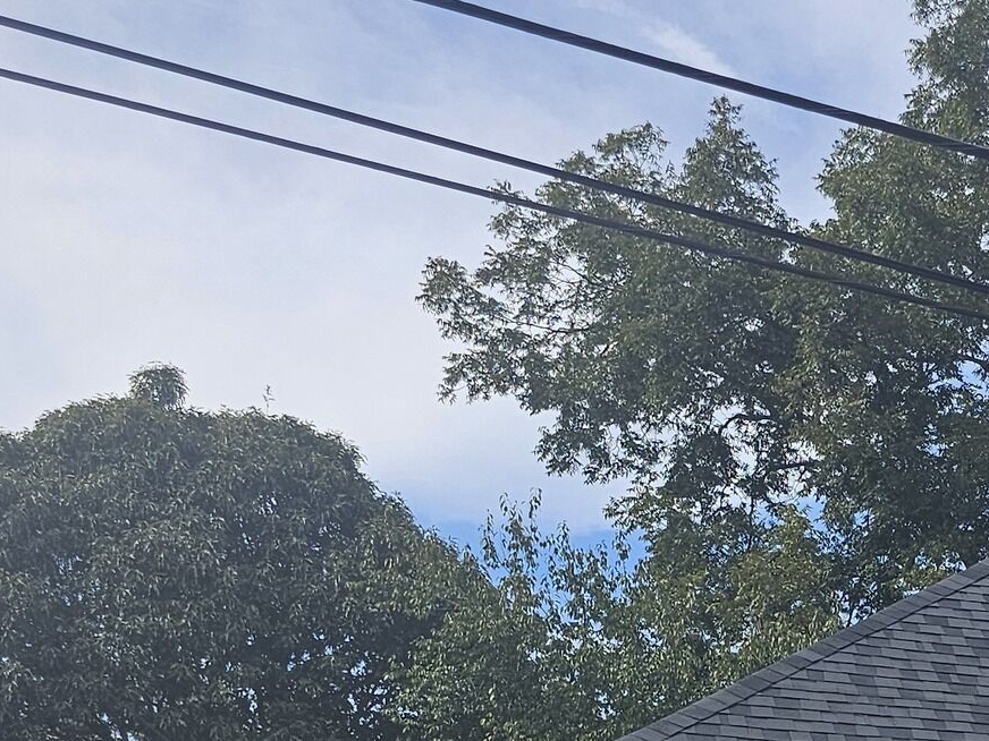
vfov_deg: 15.8
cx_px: 1241
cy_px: 1287
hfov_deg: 22.0
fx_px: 2314
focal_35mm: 81
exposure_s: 1/1011
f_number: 1.7
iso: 25
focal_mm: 6.3
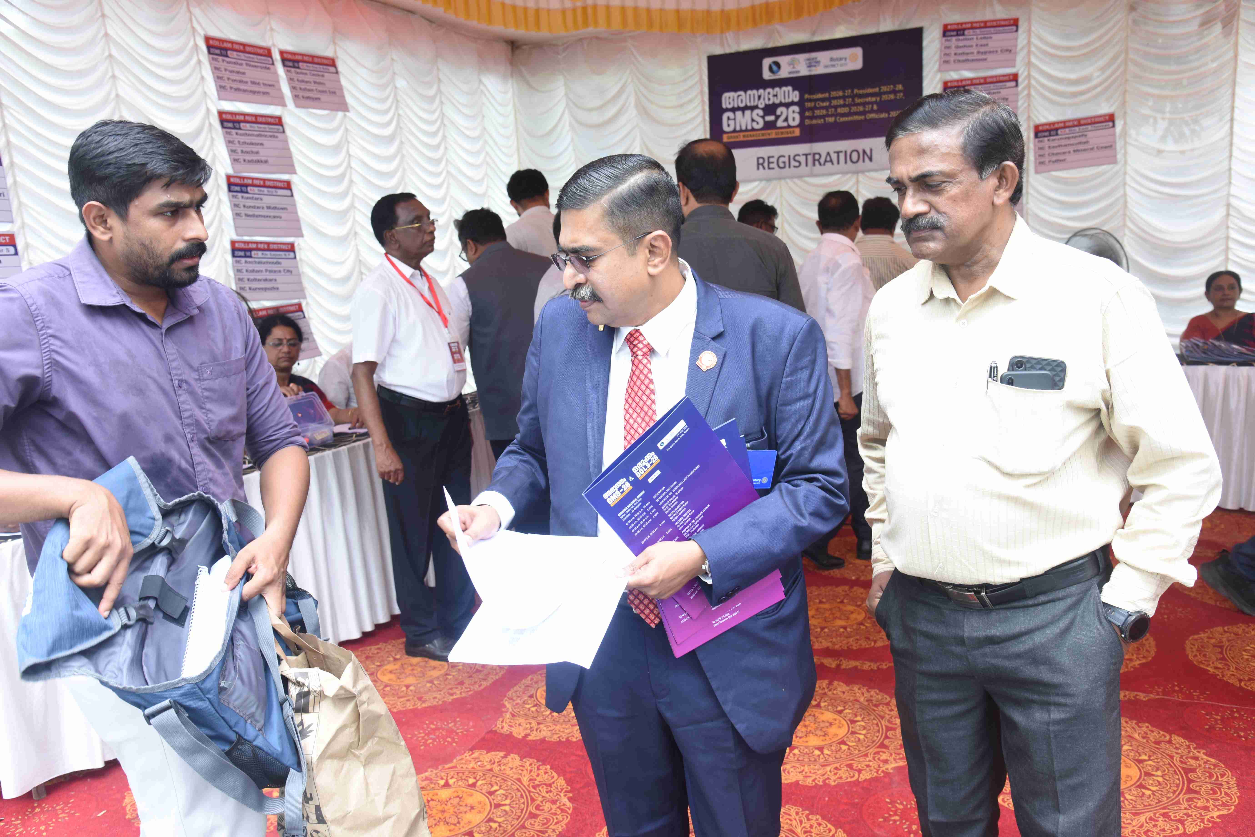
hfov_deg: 60.3
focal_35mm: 31
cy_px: 418
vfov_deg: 42.3
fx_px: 1081
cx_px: 628
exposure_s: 1/125
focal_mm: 31
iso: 400
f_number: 6.3
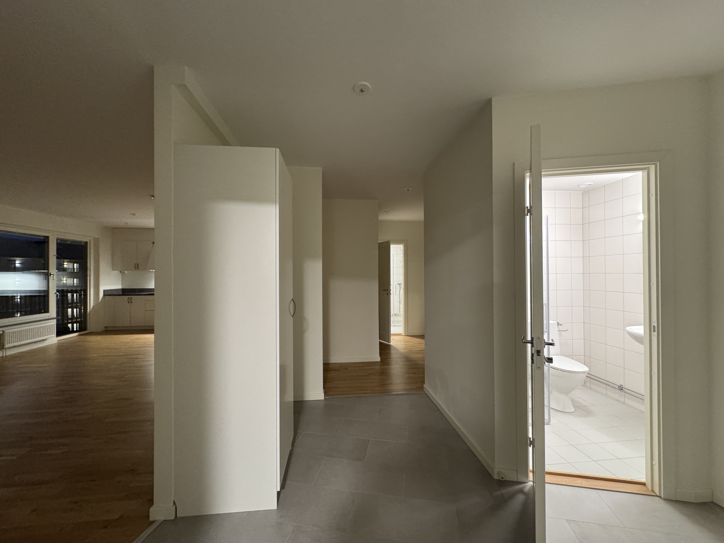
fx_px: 293
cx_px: 362
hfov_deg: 102.1
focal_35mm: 14
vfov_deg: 85.7
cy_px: 272
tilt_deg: +1.1
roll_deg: +0.2
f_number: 2.2
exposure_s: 1/50
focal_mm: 2.22
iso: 640
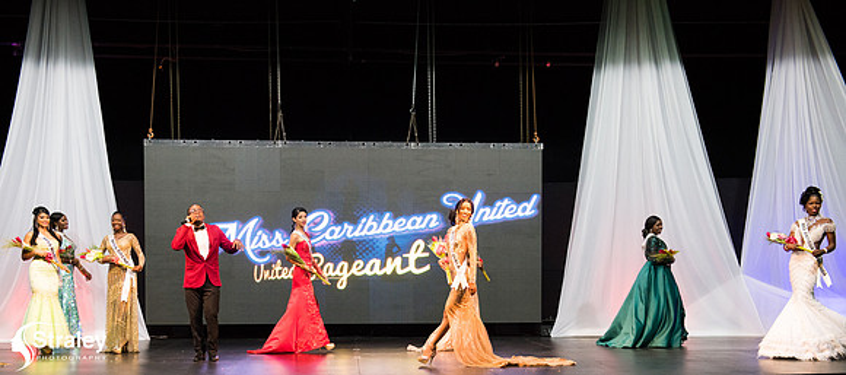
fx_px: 1069
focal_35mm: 50
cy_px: 291
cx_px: 409
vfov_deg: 19.7
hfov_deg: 43.2
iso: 4000
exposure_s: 1/160
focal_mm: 44
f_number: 5
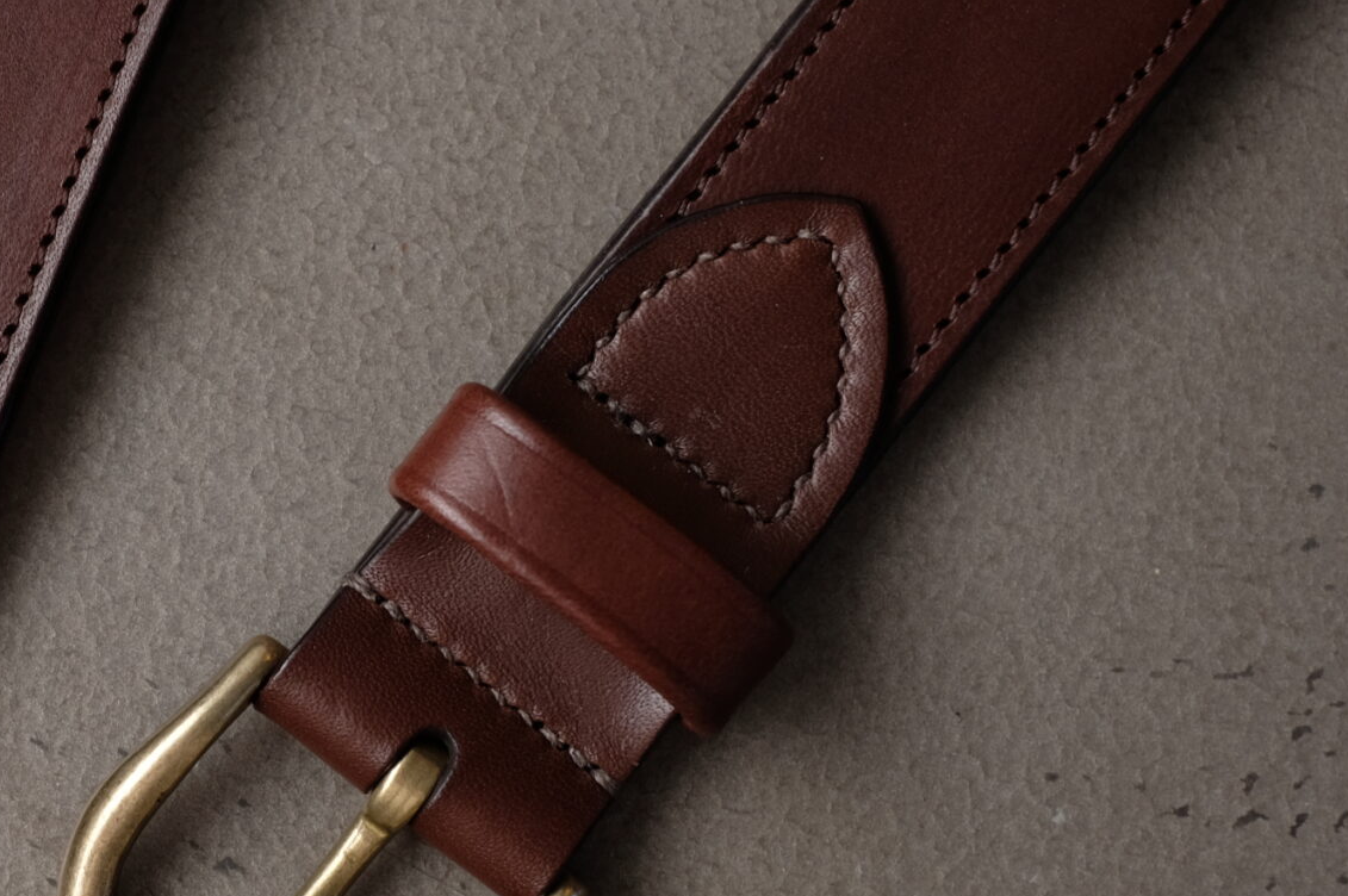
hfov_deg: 16.8
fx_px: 4489
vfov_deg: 11.4
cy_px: 536
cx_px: 104
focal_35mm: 120
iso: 200
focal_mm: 35
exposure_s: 1/105
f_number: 4
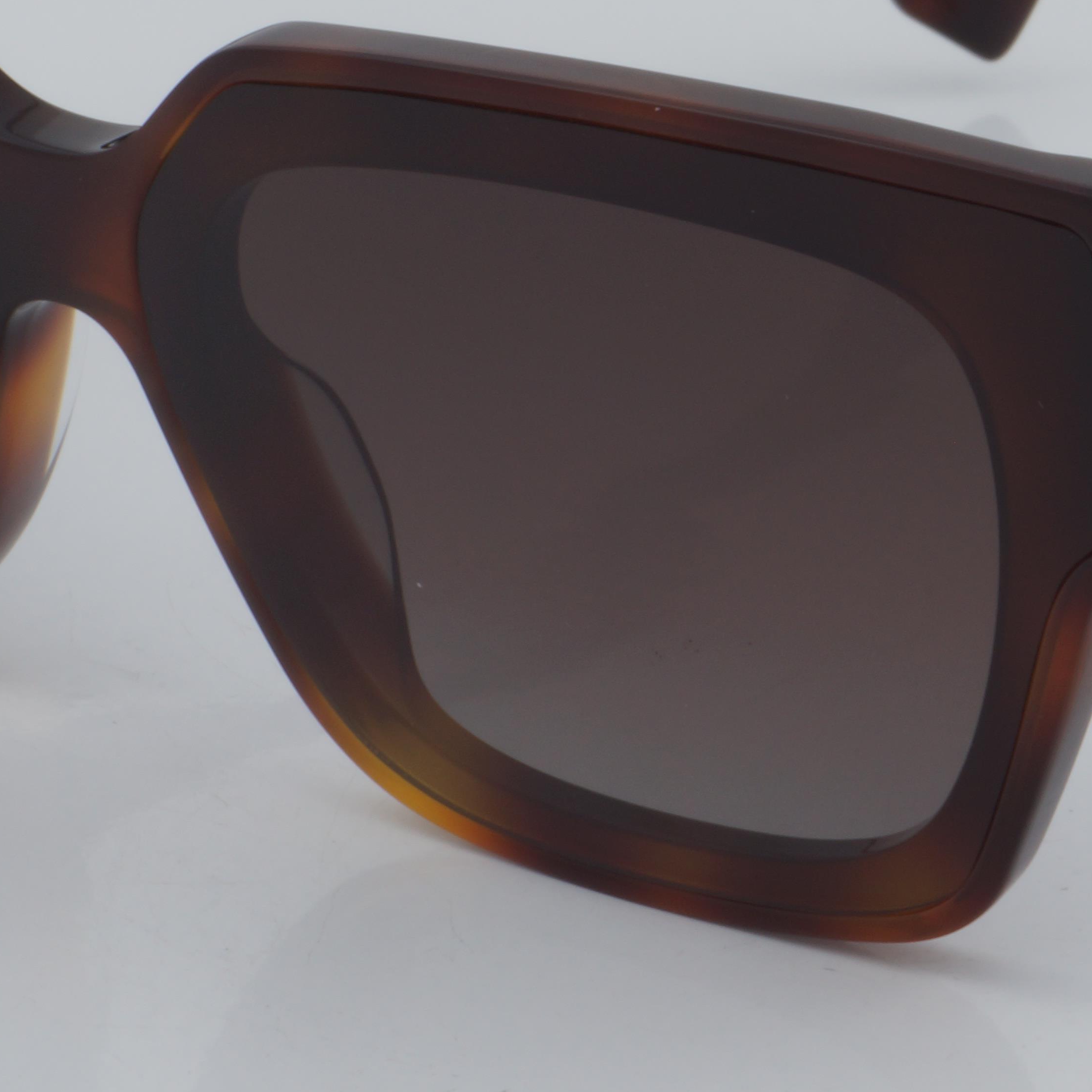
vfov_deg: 10.1
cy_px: 241
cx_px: 753
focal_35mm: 172
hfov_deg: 10.2
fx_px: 6139
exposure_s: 1/4
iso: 100
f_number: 32
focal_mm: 50
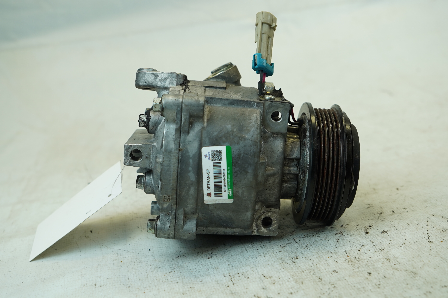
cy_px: 149
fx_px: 572
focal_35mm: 46
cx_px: 224
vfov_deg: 29.2
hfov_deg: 42.8
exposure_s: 1/160
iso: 200
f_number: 4
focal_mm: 31
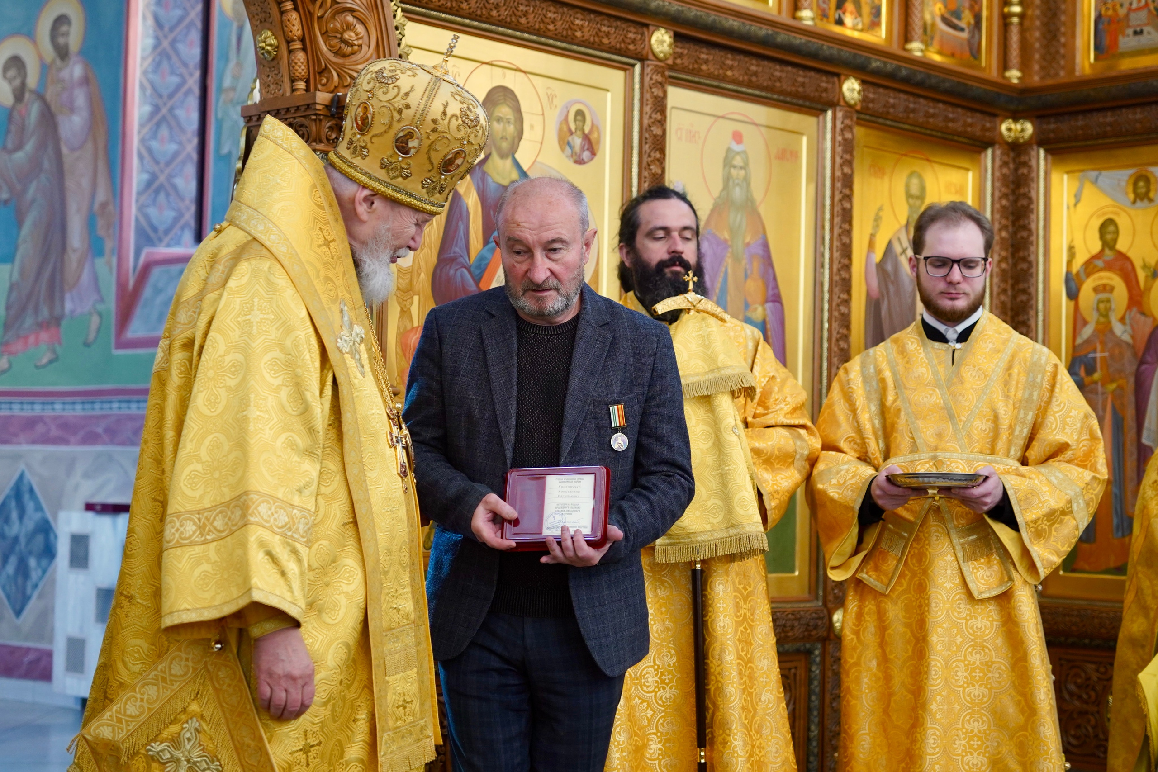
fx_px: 1615
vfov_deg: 26.9
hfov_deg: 39.5
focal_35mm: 50
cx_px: 579
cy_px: 386
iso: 1250
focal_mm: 50.2
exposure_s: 1/160
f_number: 2.8
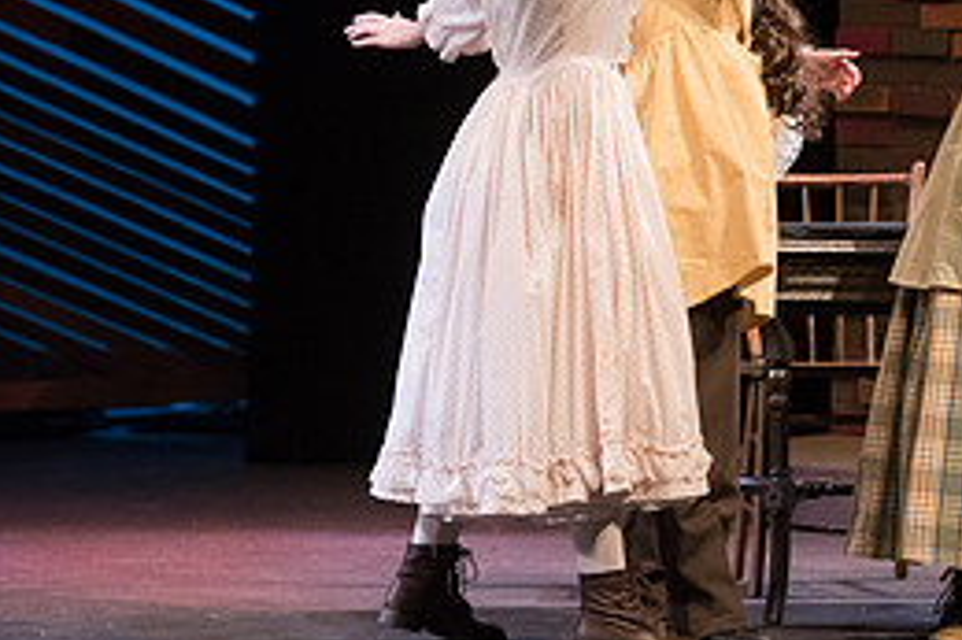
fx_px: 7744
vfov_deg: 4.7
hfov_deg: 7.1
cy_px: 50
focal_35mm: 290
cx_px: 1066
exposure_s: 1/320
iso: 4000
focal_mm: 130
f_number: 3.2
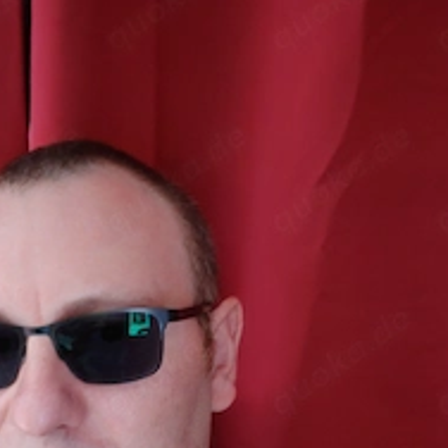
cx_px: 98
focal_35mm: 49
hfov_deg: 33.8
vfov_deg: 33.0
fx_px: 717
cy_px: 398
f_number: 2.4
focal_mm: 2.66
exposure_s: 1/17
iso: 1250
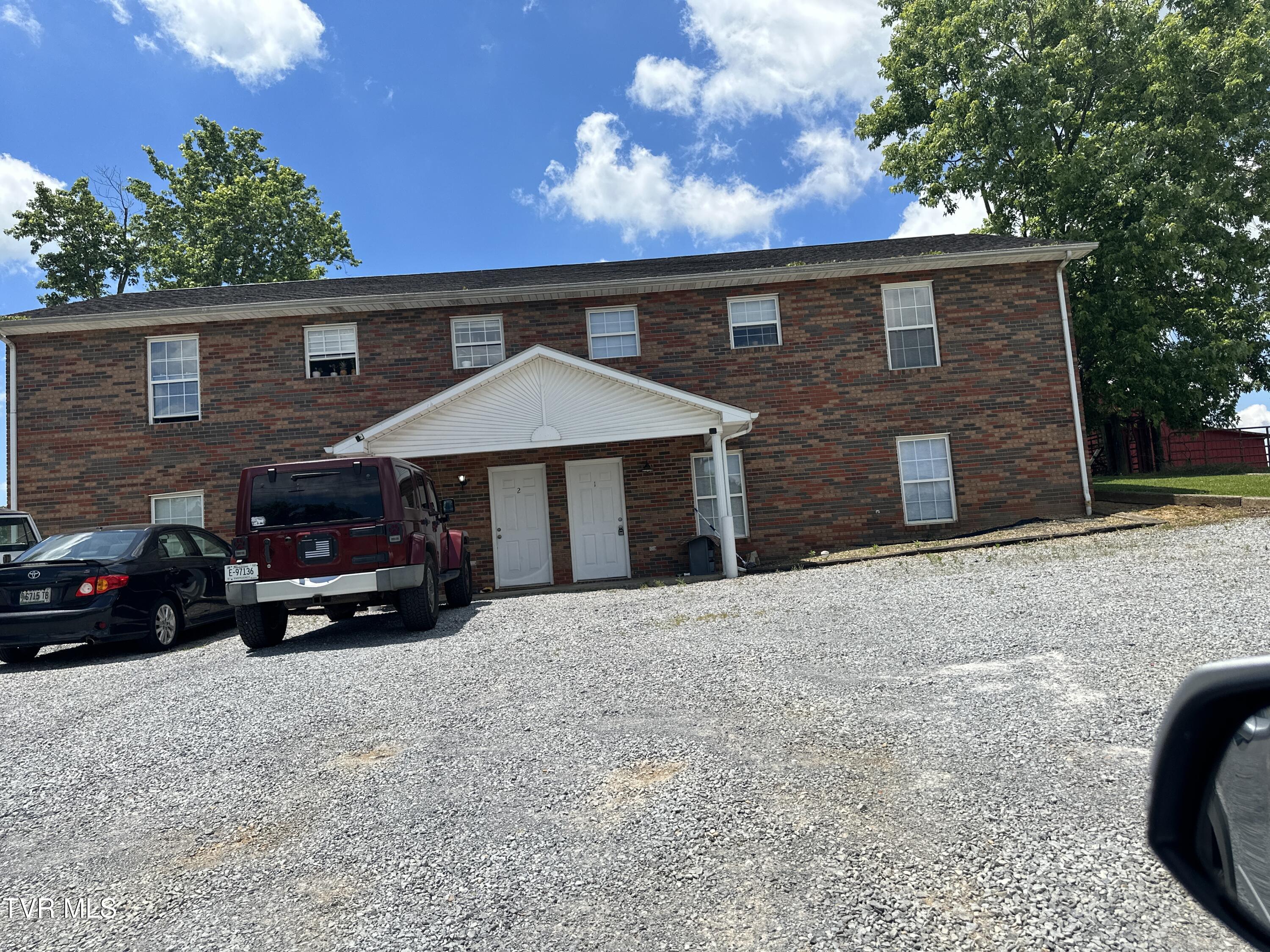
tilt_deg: +5.2
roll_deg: +4.1
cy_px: 476
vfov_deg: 56.8
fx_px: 881
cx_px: 635
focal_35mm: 24
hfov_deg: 71.6
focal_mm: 6.86
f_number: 1.78
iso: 80
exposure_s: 1/6211
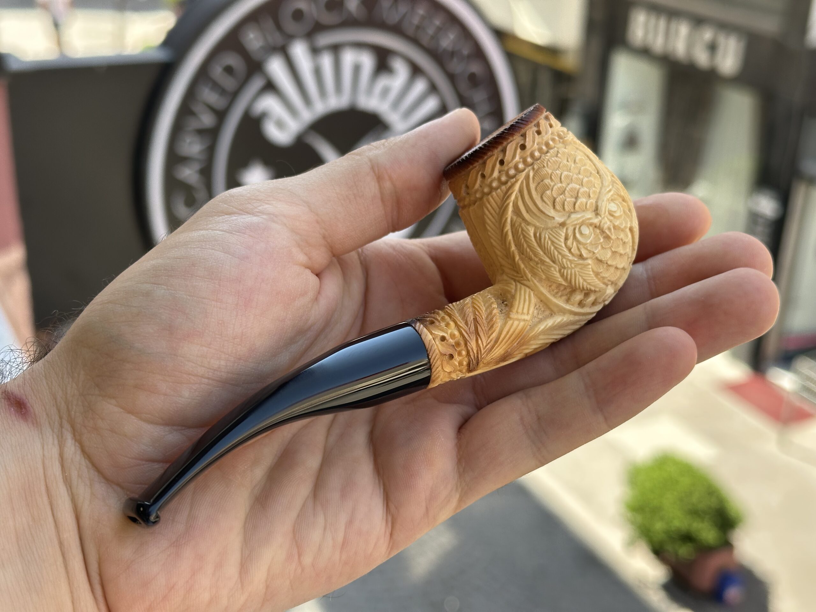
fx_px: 1131
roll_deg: -2.6
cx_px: 408
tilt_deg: -24.3
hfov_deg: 39.7
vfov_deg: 30.3
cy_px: 306
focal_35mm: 48
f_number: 1.78
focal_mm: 6.86
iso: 64
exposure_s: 1/491
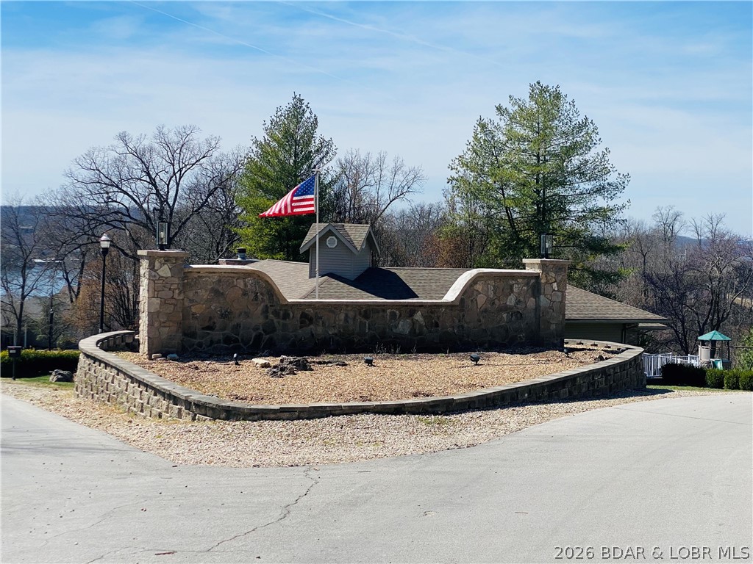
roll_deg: -2.4
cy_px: 282
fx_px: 1131
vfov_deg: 28.0
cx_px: 376
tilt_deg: -1.4
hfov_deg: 36.8
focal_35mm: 52
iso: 20
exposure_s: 1/2398
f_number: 2
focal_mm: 6
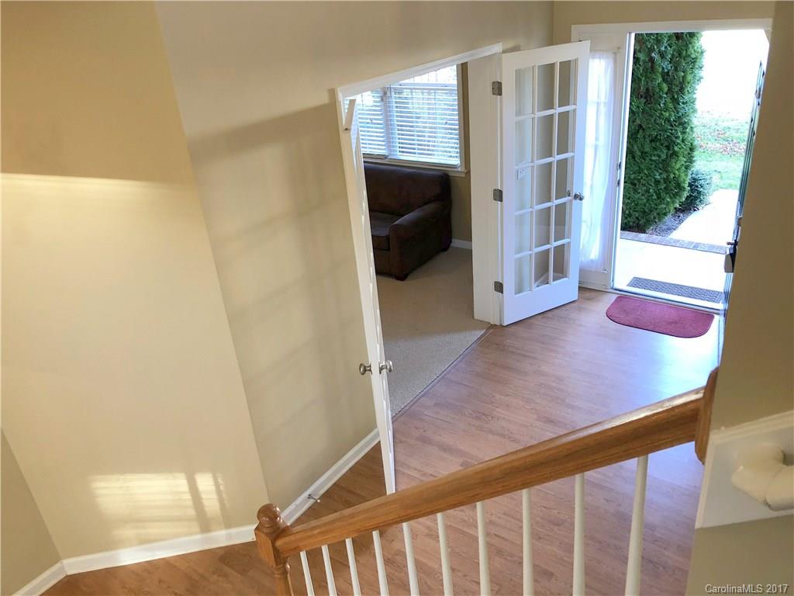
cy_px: 298
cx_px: 397
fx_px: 665
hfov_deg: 61.7
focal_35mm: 29
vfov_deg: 48.2
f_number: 1.8
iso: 40
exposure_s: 1/20
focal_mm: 3.99
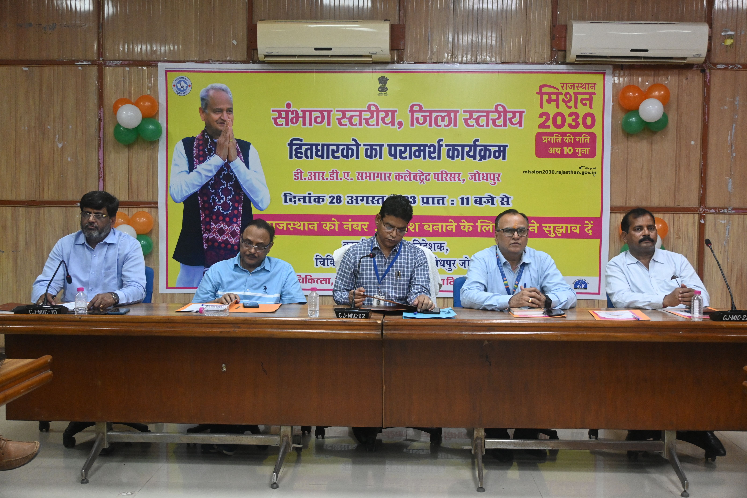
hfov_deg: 48.7
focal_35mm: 40
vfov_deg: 33.6
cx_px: 374
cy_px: 249
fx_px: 825
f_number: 3.8
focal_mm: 26.5
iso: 1800
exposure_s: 1/125
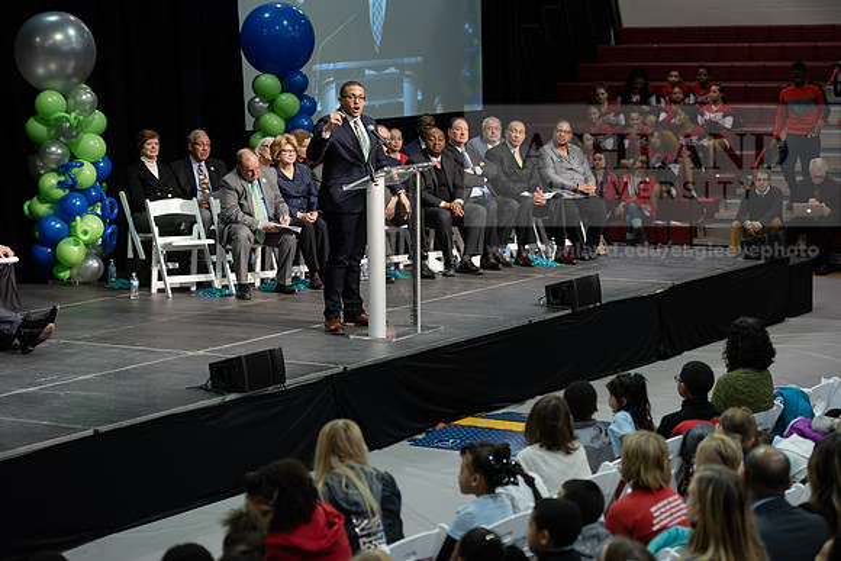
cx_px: 420
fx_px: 2220
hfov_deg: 21.5
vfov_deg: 14.4
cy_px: 280
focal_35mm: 95
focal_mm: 95
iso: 1250
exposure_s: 1/200
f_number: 3.5
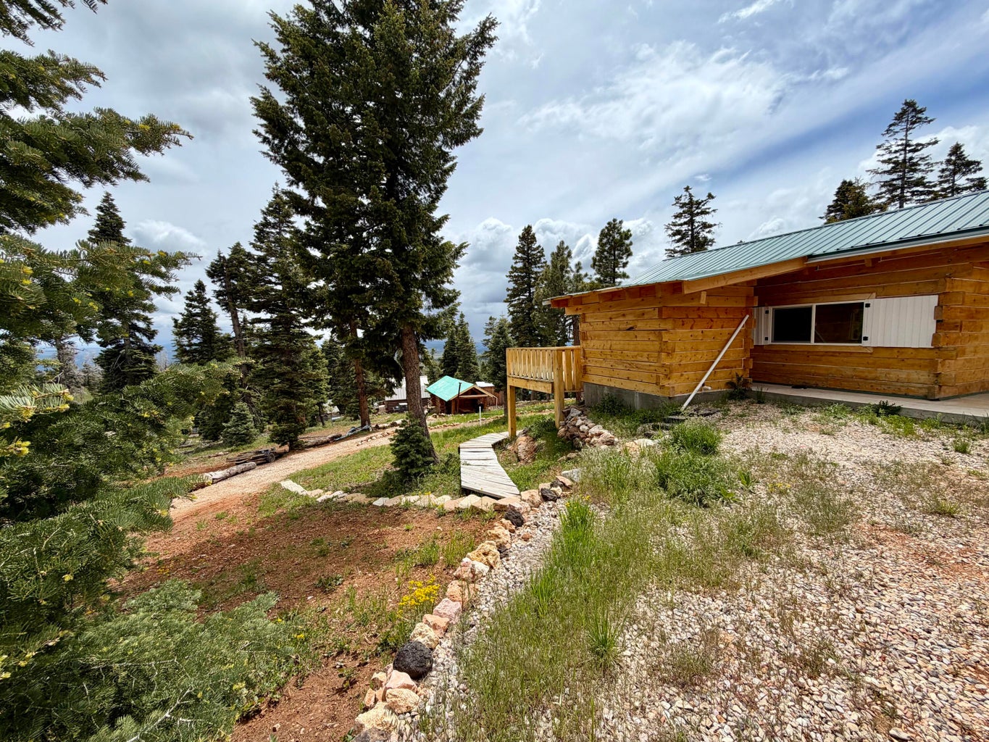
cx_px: 494
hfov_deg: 102.1
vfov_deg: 85.7
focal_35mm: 14
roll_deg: +0.8
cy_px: 371
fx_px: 400
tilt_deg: -5.9
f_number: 2.2
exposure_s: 1/1235
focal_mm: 2.22
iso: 20
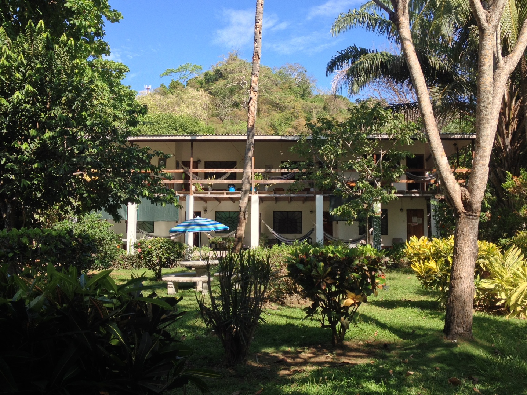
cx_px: 275
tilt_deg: +4.1
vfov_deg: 36.8
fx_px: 594
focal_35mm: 39
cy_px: 202
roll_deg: +0.3
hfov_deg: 47.8
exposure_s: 1/642
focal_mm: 4.28
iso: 50
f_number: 2.4
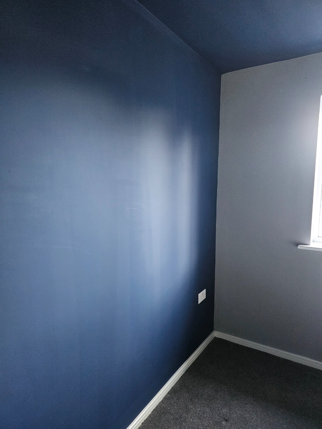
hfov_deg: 58.9
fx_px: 285
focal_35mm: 23
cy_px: 214
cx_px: 161
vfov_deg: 73.9
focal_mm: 6.3
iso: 500
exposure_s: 1/25
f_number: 1.7
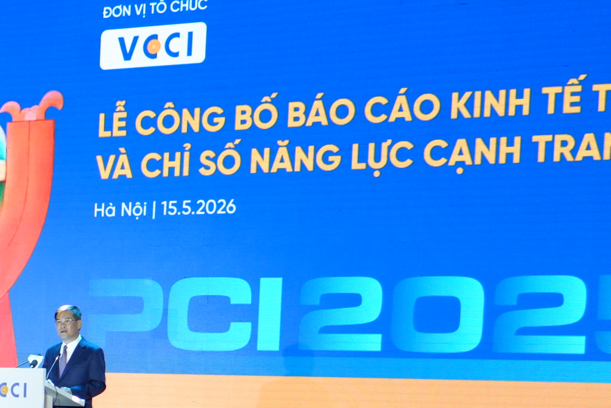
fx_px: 1918
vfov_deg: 11.8
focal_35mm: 113
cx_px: -54
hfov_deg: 17.5
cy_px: 550
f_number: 2.8
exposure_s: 1/125
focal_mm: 30
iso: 400
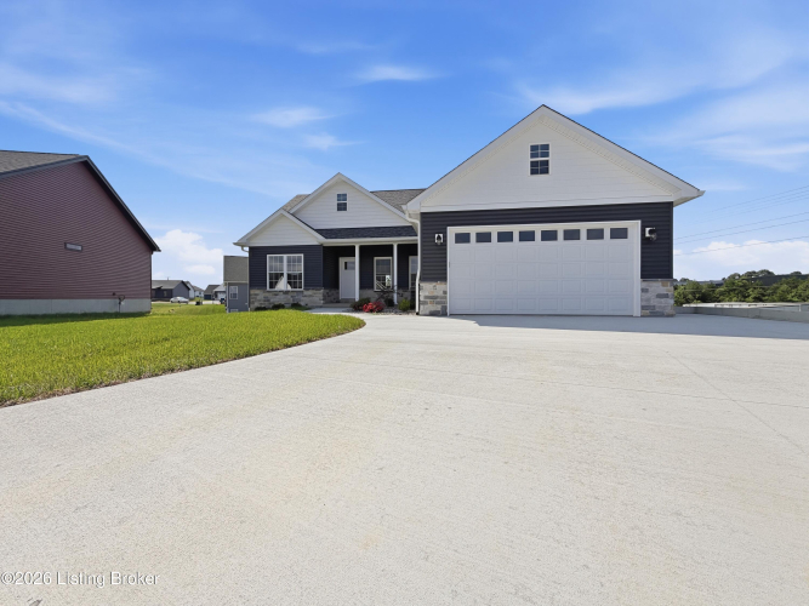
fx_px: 327
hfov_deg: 102.1
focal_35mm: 14
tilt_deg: -0.9
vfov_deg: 85.7
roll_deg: +0.0
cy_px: 303
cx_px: 404
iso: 20
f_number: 2.2
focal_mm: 2.2
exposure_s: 1/1961
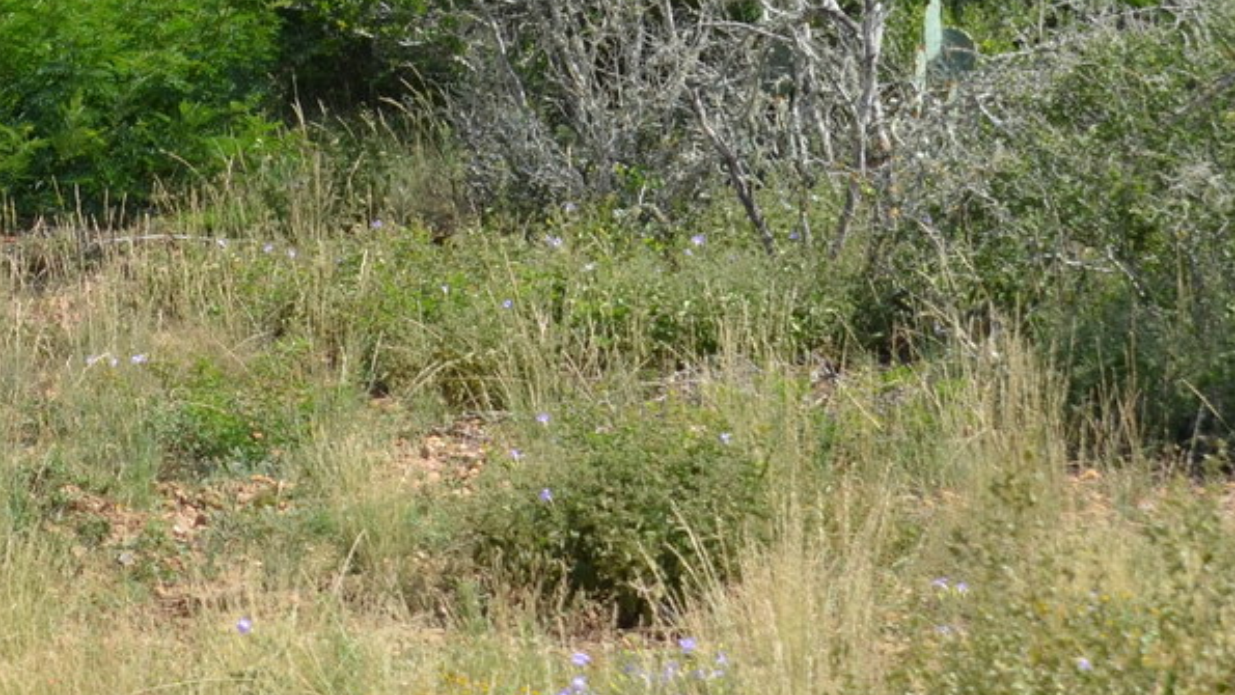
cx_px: -319
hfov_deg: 9.0
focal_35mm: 236
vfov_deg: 5.1
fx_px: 7744
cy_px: 180
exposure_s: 1/250
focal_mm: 55
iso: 125
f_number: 8
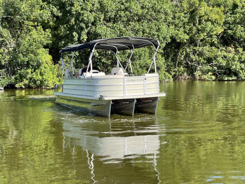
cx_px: 122
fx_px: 453
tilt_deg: -5.0
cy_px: 92
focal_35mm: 64
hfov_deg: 30.3
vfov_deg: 22.9
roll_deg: -0.4
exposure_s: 1/310
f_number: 2.2
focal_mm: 7.5
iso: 20
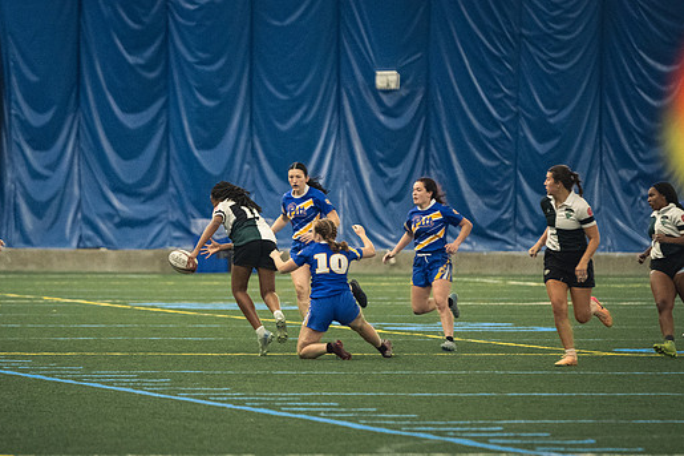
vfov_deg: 4.1
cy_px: 246
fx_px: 6420
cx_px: 301
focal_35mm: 338
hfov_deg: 6.1
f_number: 2.8
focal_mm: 200
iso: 8000
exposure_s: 1/500
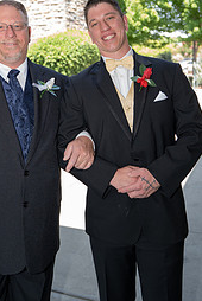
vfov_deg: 40.4
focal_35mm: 46
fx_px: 386
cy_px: 47
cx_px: 70
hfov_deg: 29.2
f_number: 2.8
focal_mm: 26
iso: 160
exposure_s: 1/200
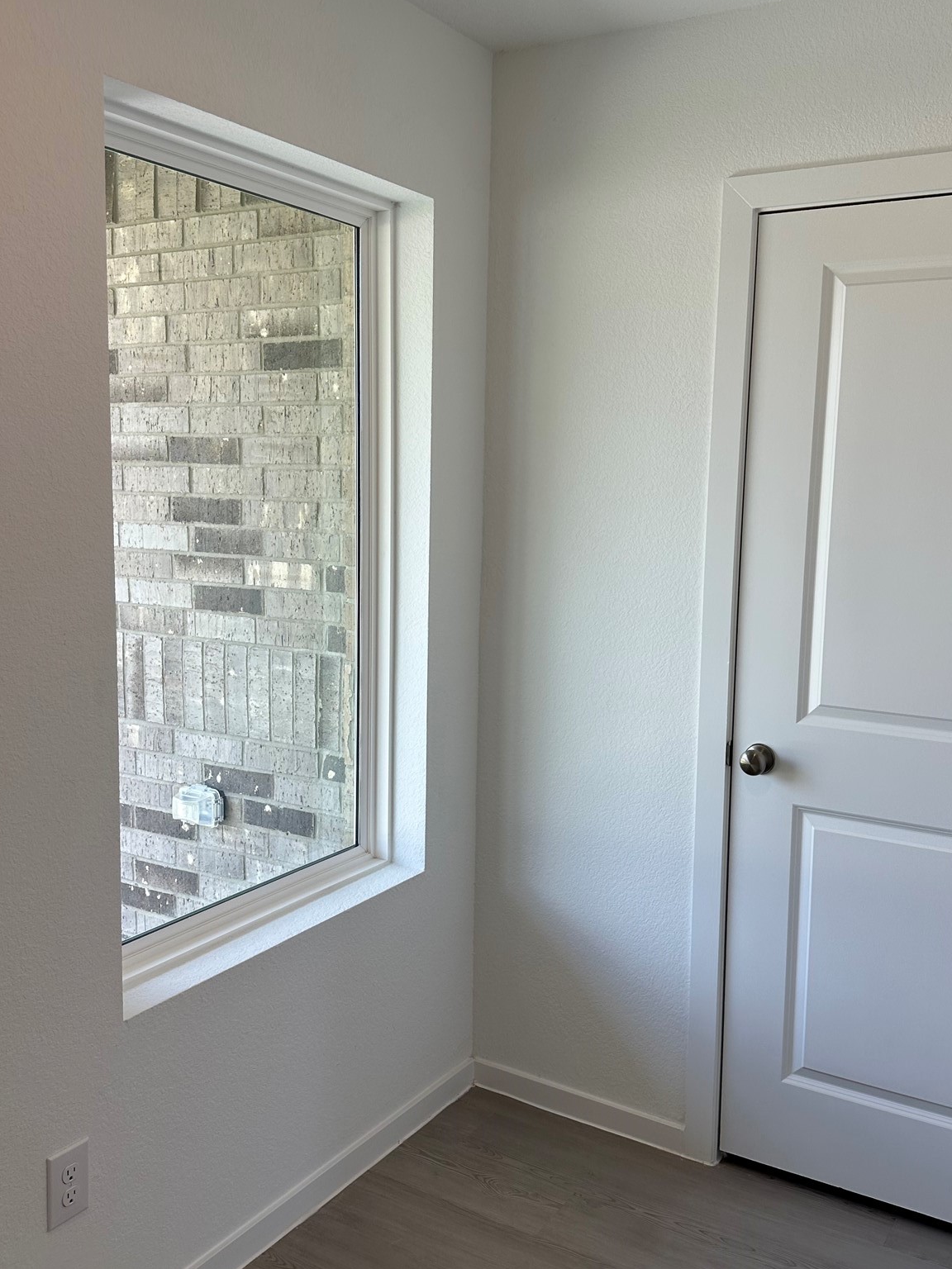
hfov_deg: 44.1
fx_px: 1173
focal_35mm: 32
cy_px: 644
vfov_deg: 56.8
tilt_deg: -7.3
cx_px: 509
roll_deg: -1.9
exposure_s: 1/335
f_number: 1.78
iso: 80
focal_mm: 6.86
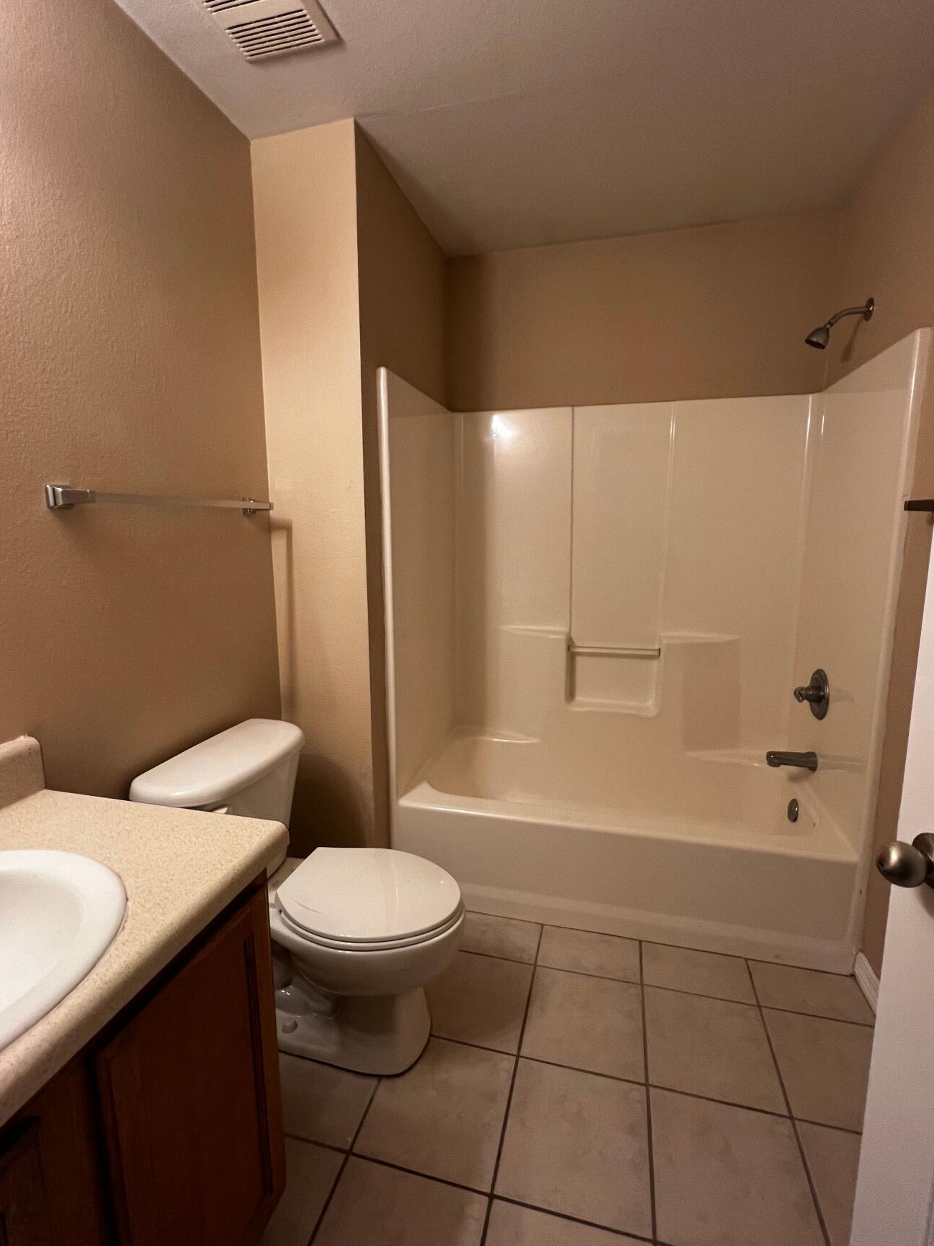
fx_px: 540
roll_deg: +0.6
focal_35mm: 15
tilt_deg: -8.3
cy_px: 613
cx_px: 471
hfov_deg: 81.8
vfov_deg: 98.2
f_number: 1.8
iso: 250
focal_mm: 1.57
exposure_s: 1/120
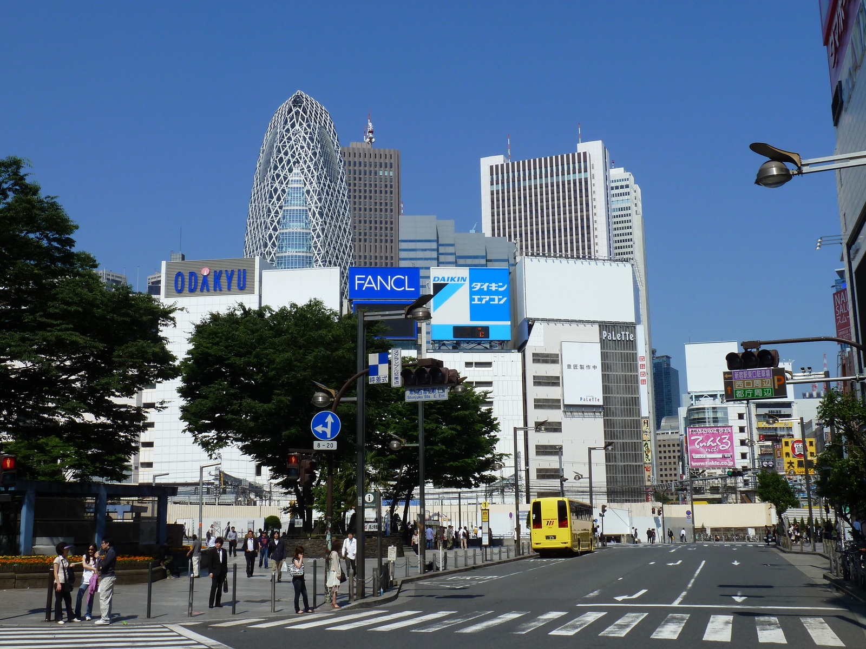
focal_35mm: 40
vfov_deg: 36.0
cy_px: 324
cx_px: 433
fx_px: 1001
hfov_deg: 46.8
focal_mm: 6.5
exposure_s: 1/500
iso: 80
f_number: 5.6
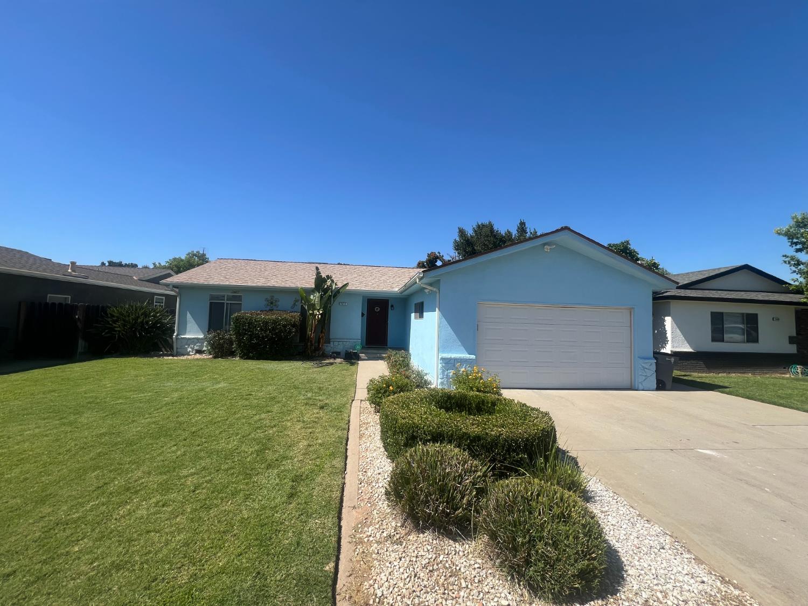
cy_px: 303
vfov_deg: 89.9
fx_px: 303
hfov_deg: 106.2
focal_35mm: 13
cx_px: 404
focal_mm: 1.57
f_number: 1.8
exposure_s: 1/1783
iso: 32
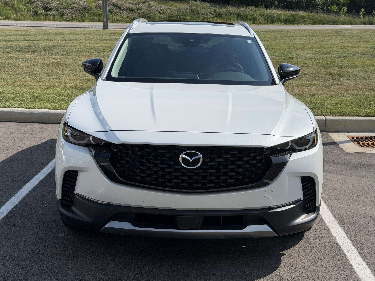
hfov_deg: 39.7
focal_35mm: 48
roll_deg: +0.1
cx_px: 188
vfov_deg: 30.3
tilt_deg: -14.2
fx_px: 520
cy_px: 140
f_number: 1.78
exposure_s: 1/7143
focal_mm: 6.76
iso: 64
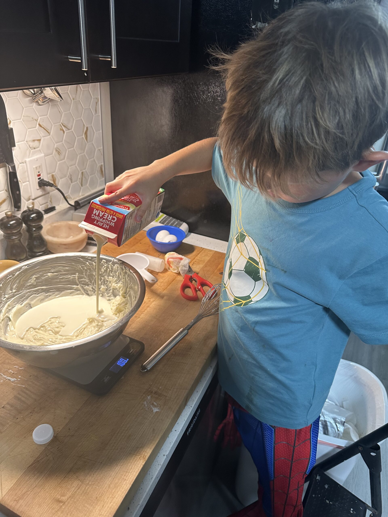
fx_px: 359
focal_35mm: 24
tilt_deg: -29.9
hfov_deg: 56.8
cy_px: 258
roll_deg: -5.4
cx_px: 194
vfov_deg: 71.6
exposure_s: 1/60
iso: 200
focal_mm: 6.86
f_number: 1.78
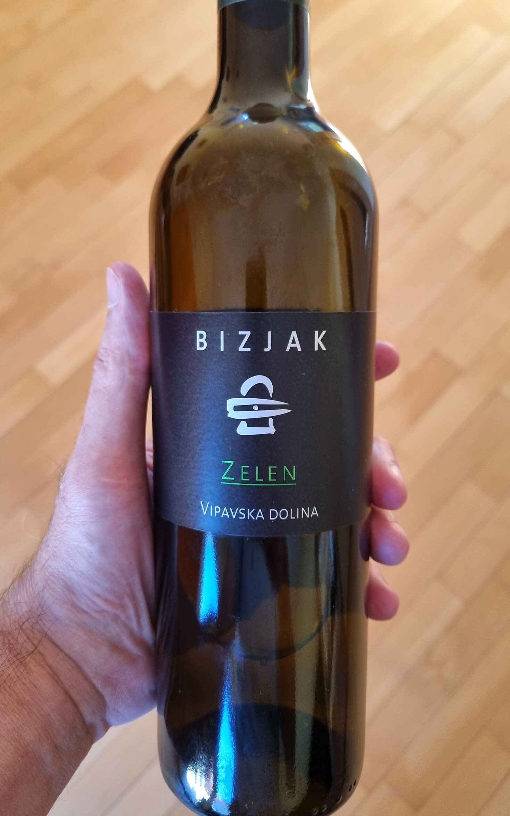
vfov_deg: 62.9
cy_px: 404
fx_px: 667
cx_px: 239
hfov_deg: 41.8
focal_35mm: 30
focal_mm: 5.4
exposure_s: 1/100
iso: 200
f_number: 1.8
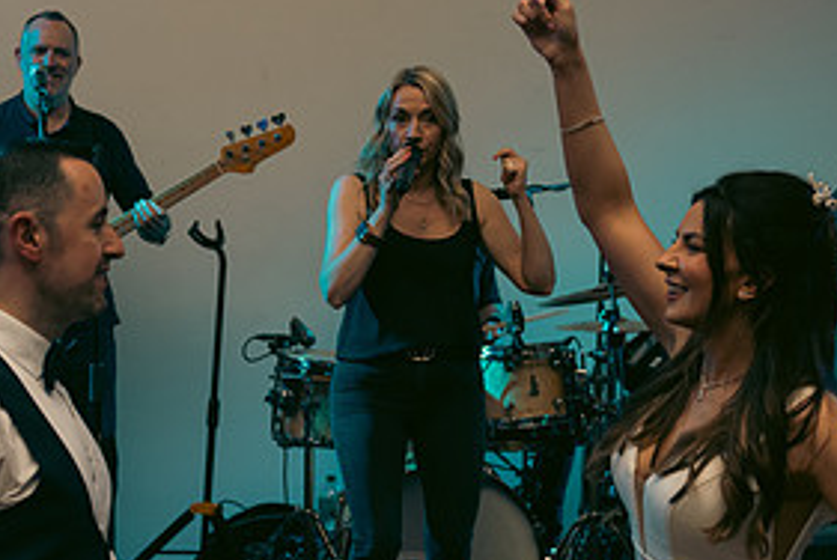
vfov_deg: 20.5
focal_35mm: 66
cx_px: 289
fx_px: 1536
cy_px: 419
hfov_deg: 30.3
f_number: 3.5
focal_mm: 32
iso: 800
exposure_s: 1/160
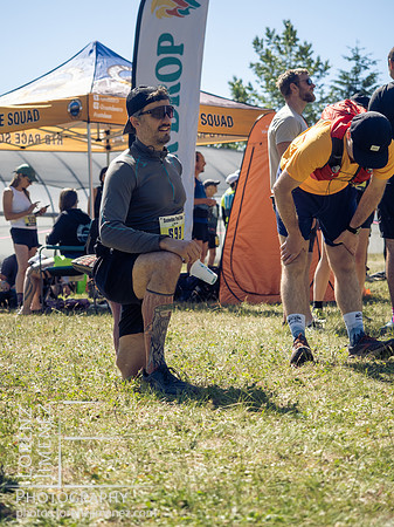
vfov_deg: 24.4
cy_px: 264
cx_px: 197
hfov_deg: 18.4
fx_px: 1215
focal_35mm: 80
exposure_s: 1/2000
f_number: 2.8
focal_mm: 40
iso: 320
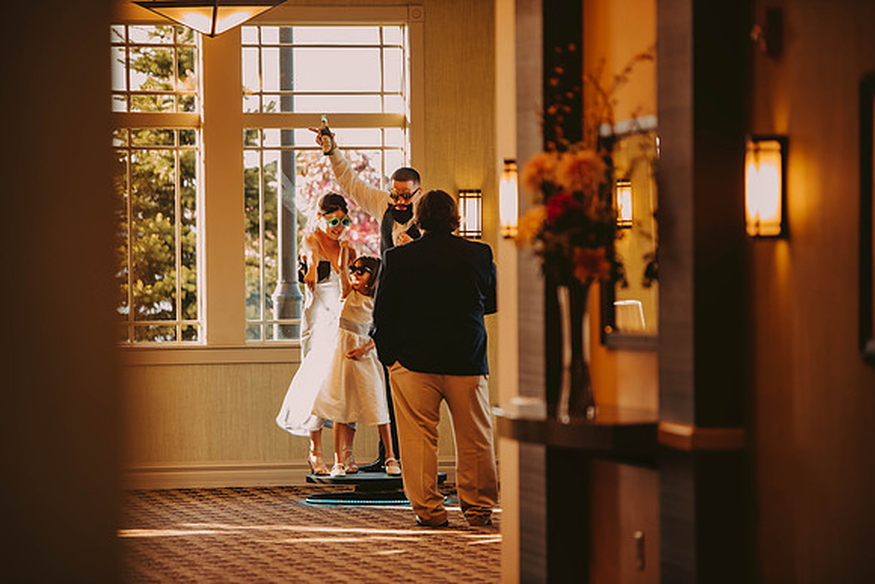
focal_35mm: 200
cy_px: 292
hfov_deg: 10.3
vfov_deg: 6.9
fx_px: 4862
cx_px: 438
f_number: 2.8
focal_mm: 200
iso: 800
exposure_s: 1/160
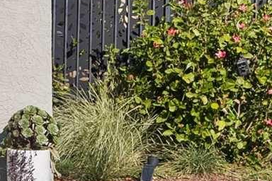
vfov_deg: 4.9
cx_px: -561
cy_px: -7
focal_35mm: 280
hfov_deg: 6.6
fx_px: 2115
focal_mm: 35
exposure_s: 1/500
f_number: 8
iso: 100
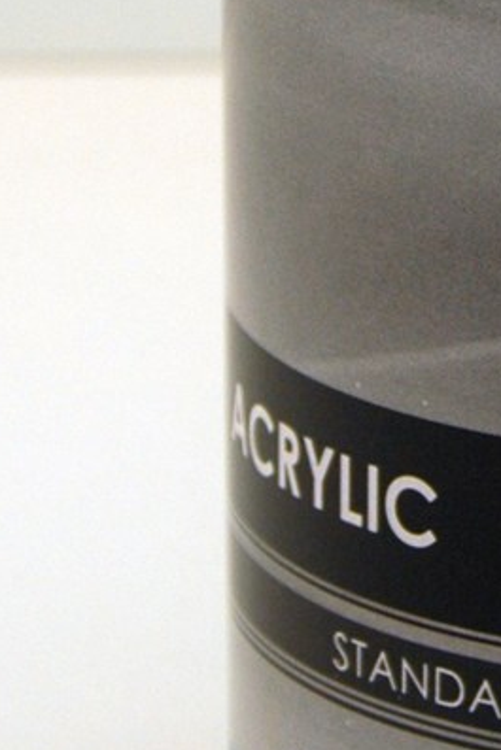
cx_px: 783
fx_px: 8884
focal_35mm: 426
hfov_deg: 3.2
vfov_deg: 4.8
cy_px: -353
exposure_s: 1/200
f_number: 7.1
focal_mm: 60
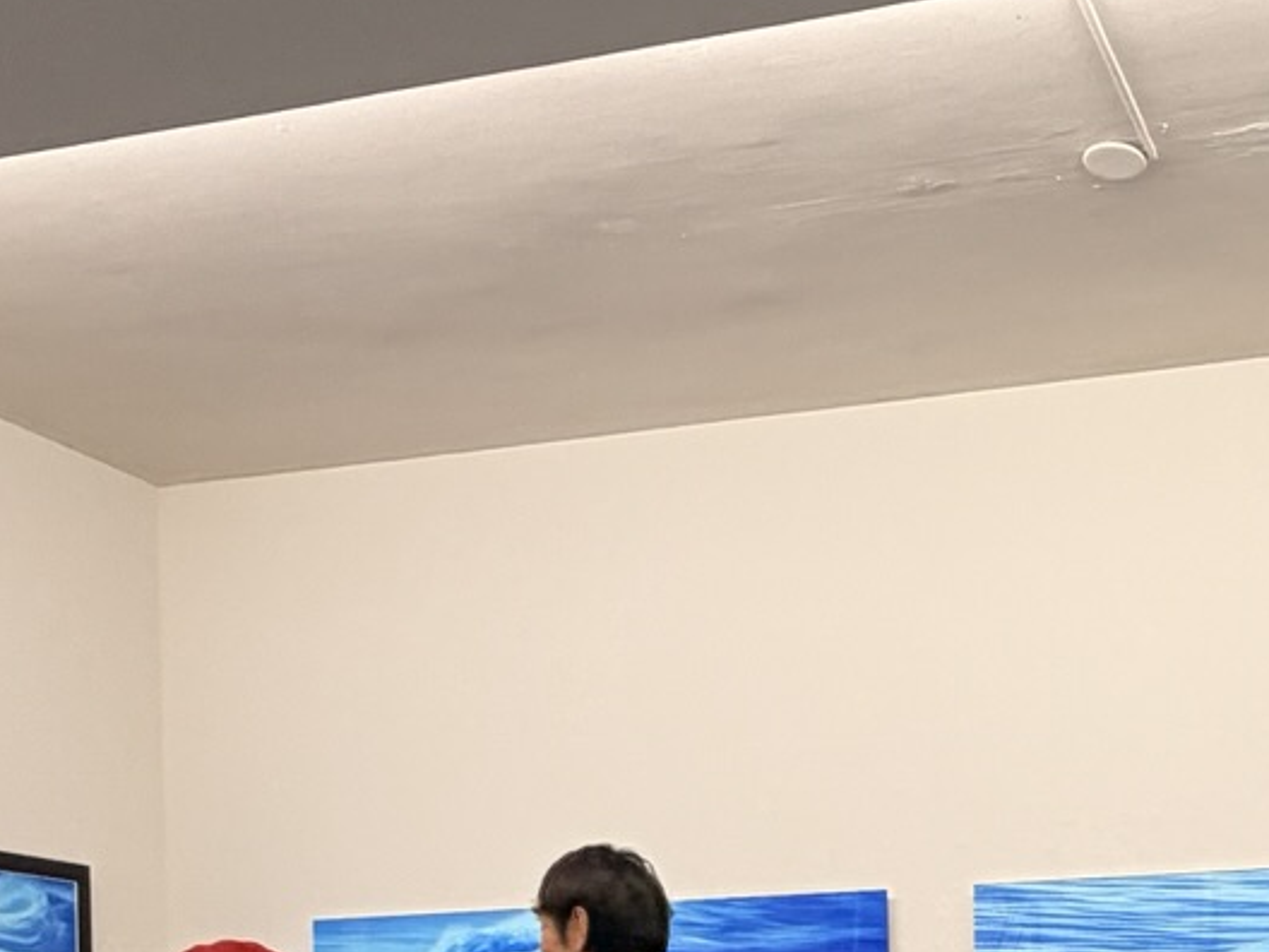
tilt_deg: -1.4
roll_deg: +1.6
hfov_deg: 33.9
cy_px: 1190
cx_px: 1185
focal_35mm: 53
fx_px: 1943
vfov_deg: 24.5
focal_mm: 2.22
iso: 250
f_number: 2.2
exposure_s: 1/120
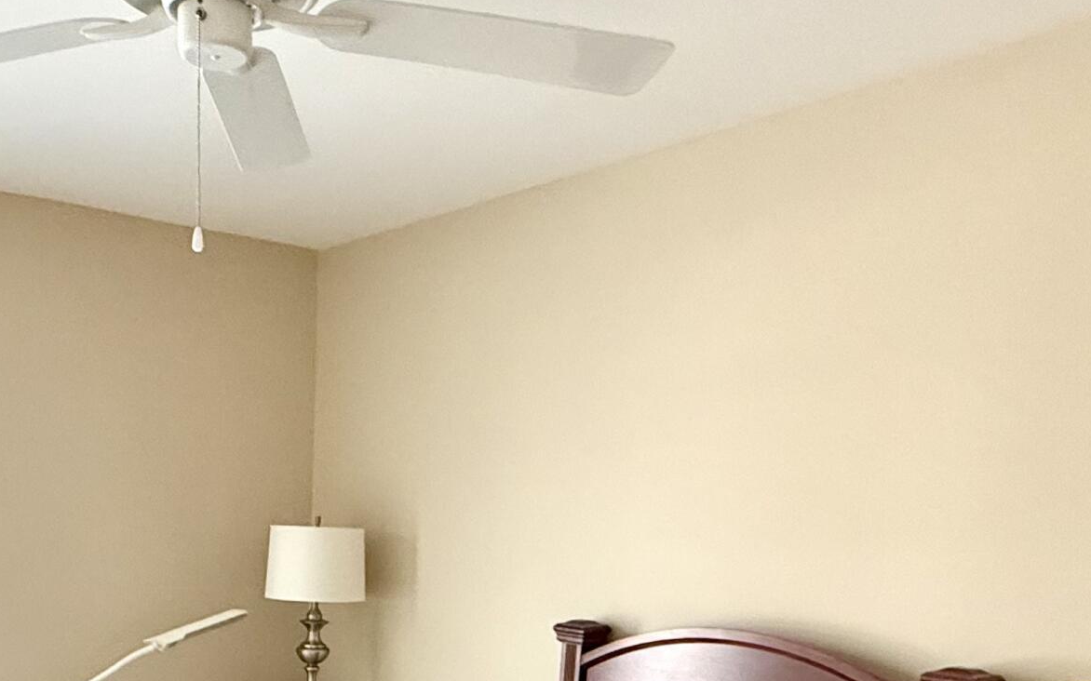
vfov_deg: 29.6
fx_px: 1130
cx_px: 318
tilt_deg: -13.3
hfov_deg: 50.1
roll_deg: -1.3
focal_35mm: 38
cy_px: 782
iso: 500
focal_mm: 2.22
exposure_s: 1/60
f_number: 2.2
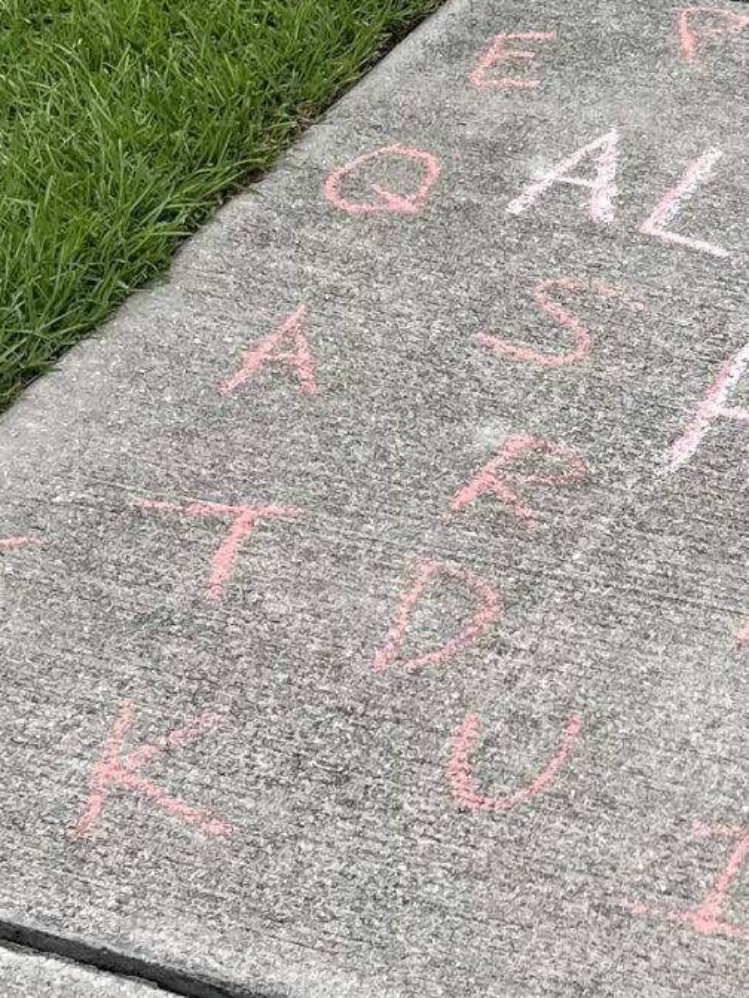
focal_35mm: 99
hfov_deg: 14.5
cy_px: 367
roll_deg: -0.1
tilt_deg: -34.4
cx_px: 866
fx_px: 2856
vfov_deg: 19.8
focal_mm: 5.7
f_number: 1.5
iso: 50
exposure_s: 1/2695
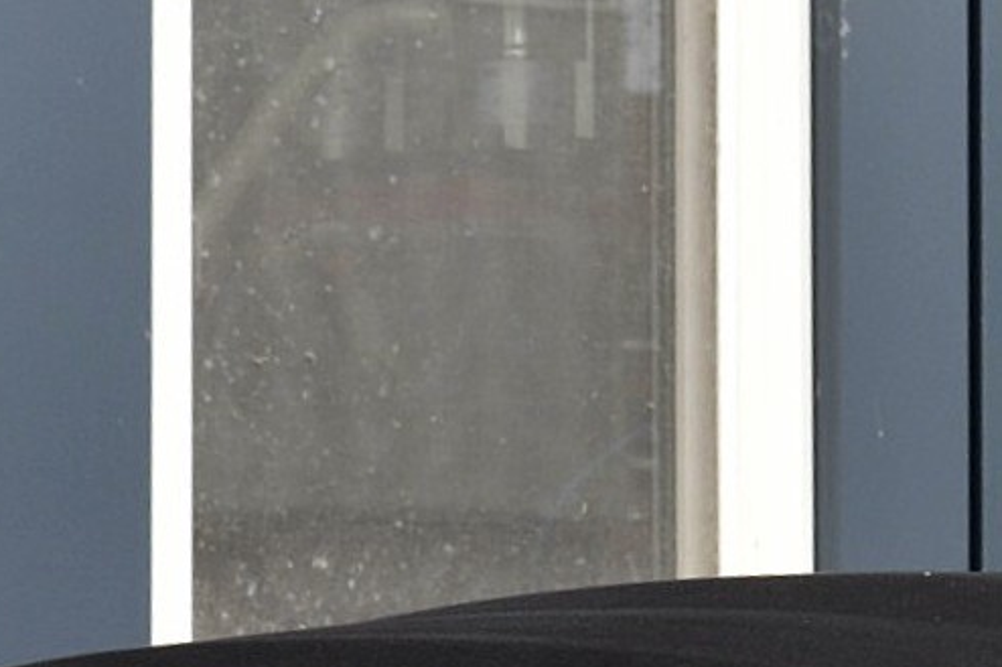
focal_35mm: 207
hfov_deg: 9.9
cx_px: 807
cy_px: 560
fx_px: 5759
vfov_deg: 6.6
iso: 400
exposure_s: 1/125
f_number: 9
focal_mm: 42
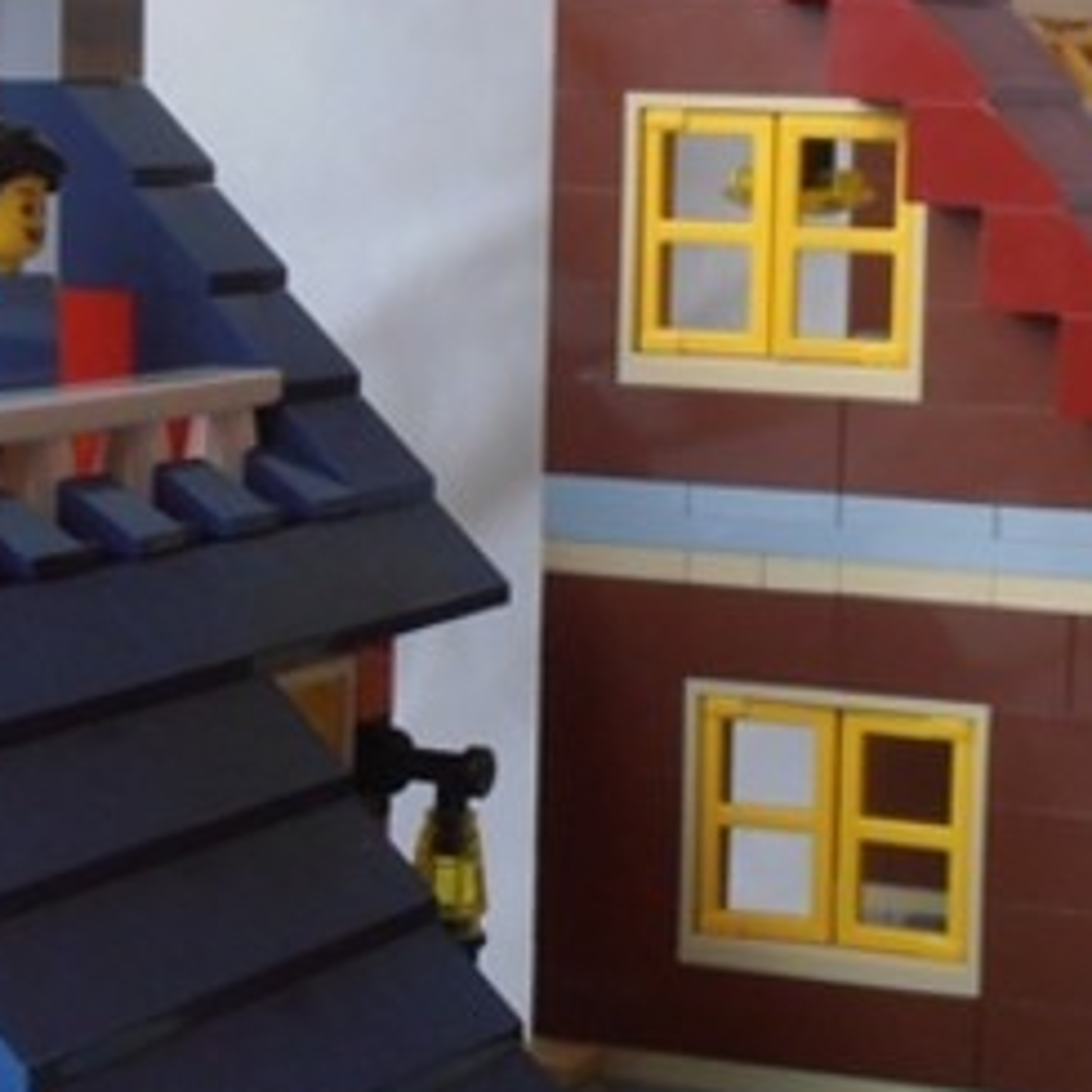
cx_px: 727
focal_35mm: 120
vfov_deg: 14.5
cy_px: 524
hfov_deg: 14.5
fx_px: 4283
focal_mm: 6.61
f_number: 3.9
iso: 100
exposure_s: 1/40
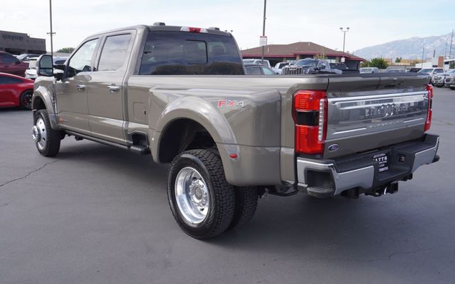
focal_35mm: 34
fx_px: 422
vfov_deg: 37.3
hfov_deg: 56.7
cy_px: 138
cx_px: 227
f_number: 6.3
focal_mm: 22
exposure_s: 1/160
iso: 100
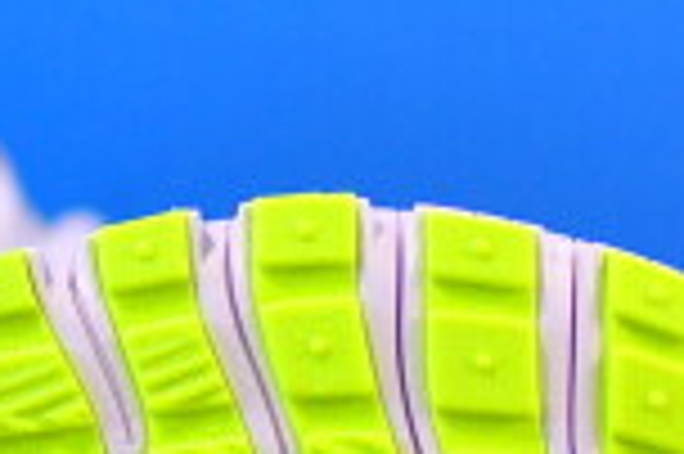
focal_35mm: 396
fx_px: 7516
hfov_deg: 5.2
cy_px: 74
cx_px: -27
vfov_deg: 3.5
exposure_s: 1/320
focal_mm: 50
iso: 250
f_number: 2
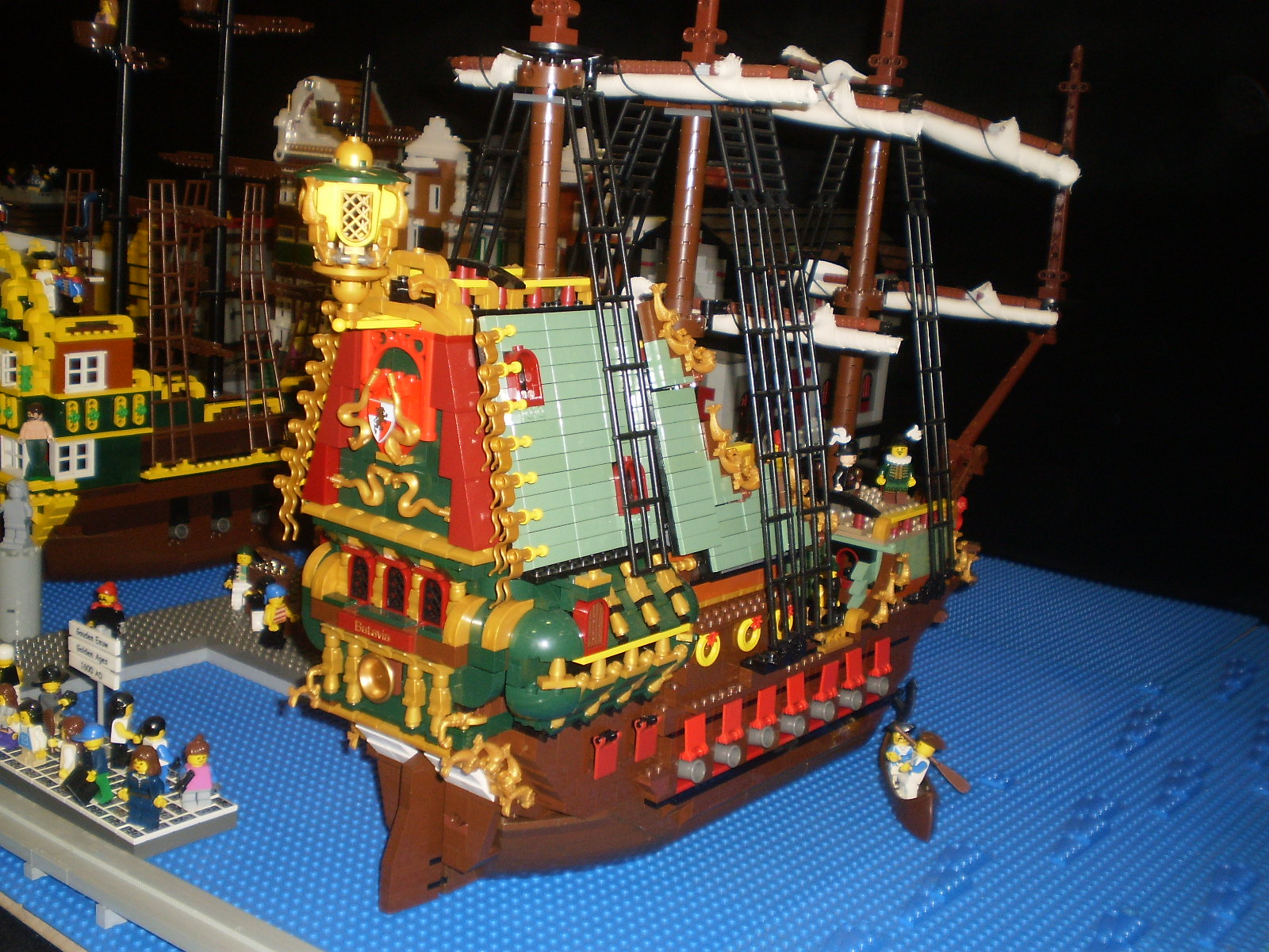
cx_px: 634
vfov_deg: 34.3
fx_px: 1540
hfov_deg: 44.8
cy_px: 476
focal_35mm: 42
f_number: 3.5
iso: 125
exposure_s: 1/30
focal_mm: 7.4
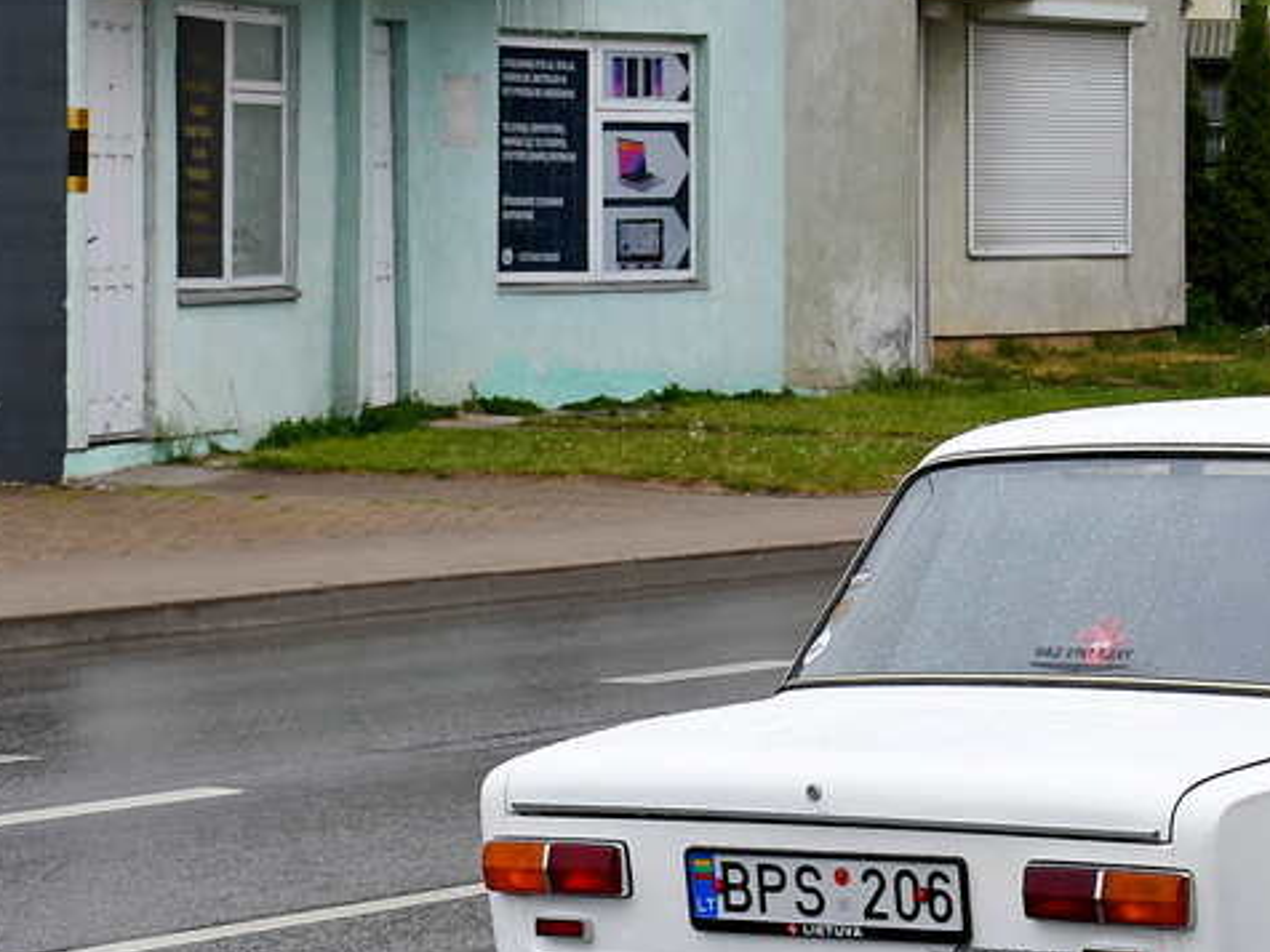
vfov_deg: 11.1
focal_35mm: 134
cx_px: 1417
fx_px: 4916
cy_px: 415
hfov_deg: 14.4
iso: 200
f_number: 6.3
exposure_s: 1/320
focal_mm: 34
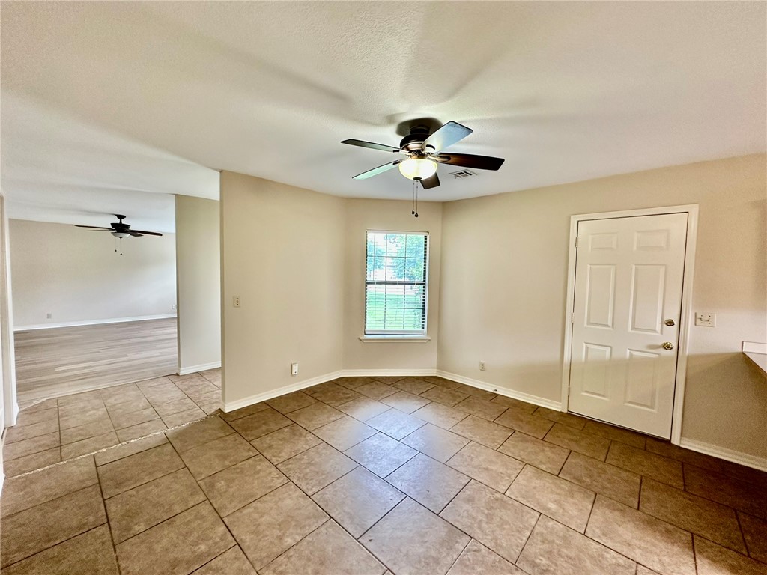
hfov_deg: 102.1
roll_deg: -1.1
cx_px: 384
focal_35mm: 14
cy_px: 288
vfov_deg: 85.7
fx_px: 310
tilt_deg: -2.9
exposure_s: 1/60
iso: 200
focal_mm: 2.22
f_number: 2.2
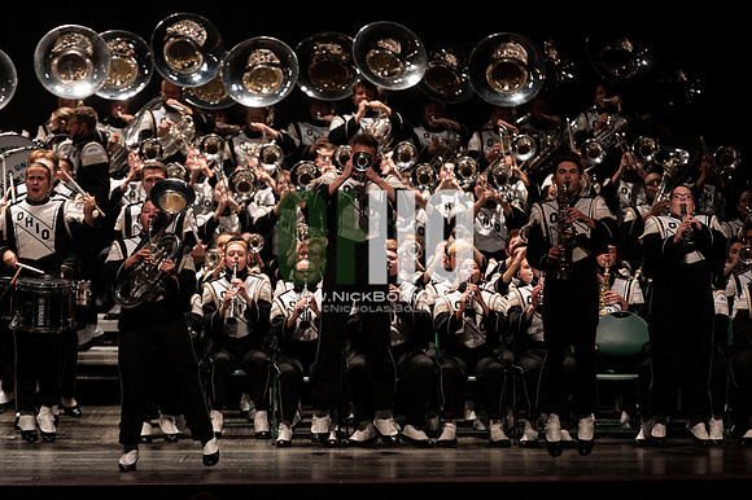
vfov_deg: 6.9
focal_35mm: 200
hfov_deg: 10.3
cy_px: 250
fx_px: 4175
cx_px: 376
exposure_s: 1/500
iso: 1250
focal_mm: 200
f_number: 2.8
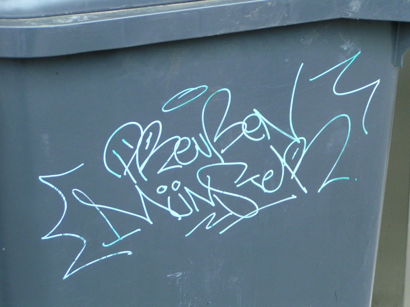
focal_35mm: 108
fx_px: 1279
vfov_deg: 13.7
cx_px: 205
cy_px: 154
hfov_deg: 18.2
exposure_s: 1/60
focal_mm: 16.6
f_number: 3.5
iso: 200
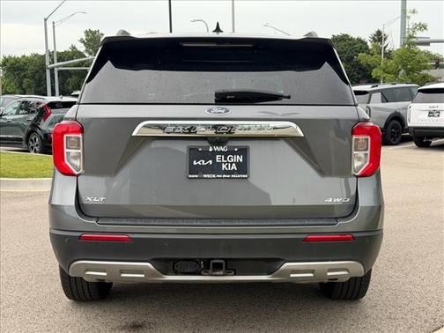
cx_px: 222
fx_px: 616
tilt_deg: -7.0
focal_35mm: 48
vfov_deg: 30.3
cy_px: 166
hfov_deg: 39.7
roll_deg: +2.1
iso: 80
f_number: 1.78
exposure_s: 1/837
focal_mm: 6.76
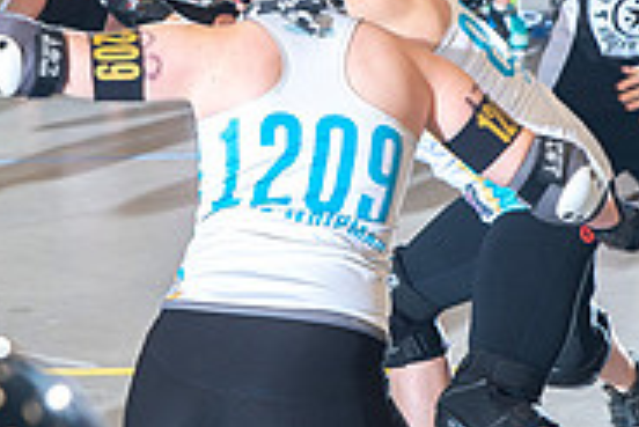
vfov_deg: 7.3
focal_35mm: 189
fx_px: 3357
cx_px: 347
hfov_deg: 10.9
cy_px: 116
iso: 500
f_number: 5
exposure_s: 1/160
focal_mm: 60
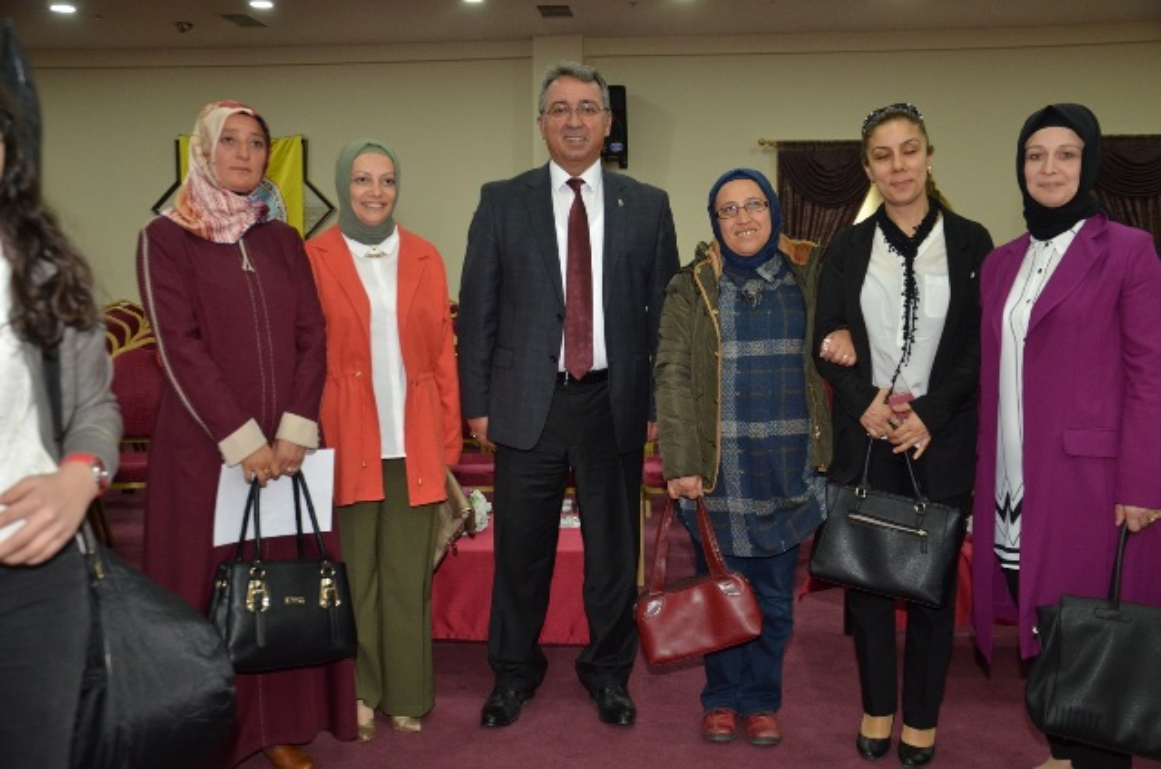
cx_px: 580
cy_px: 384
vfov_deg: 36.7
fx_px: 1159
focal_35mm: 36
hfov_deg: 53.2
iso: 800
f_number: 4
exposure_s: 1/60
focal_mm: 24
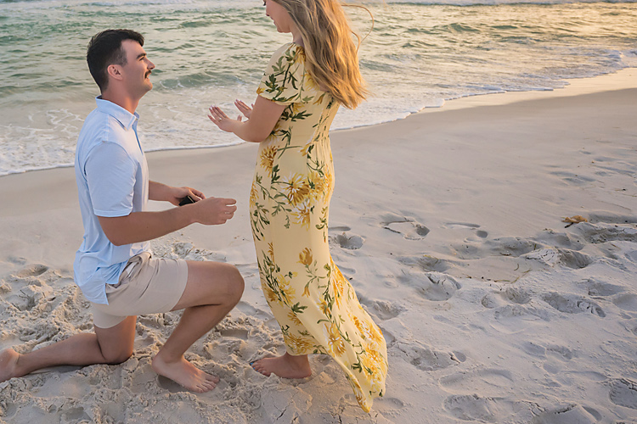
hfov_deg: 61.3
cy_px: 103
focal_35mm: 28
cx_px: 148
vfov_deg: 44.7
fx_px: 495
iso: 400
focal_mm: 14
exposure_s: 1/2000
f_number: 2.8
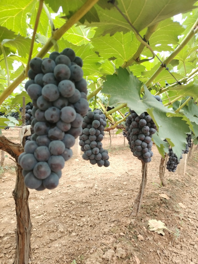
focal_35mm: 24
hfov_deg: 56.8
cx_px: 99
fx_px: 183
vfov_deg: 71.6
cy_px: 132
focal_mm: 5.25
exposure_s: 1/100
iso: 241
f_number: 1.75
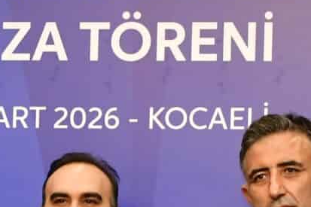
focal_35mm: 279
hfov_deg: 7.4
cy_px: 369
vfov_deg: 4.9
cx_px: 127
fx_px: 2409
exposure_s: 1/160
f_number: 4
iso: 1100
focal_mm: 30
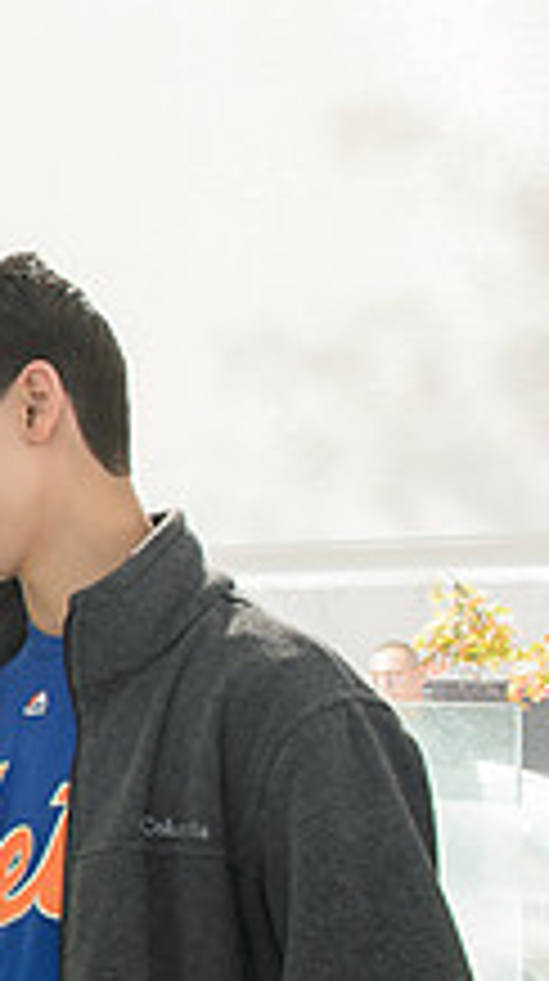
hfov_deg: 13.7
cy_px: 598
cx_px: -702
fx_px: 1741
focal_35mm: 67
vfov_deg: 31.4
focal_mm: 24
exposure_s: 1/125
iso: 500
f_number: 5.6
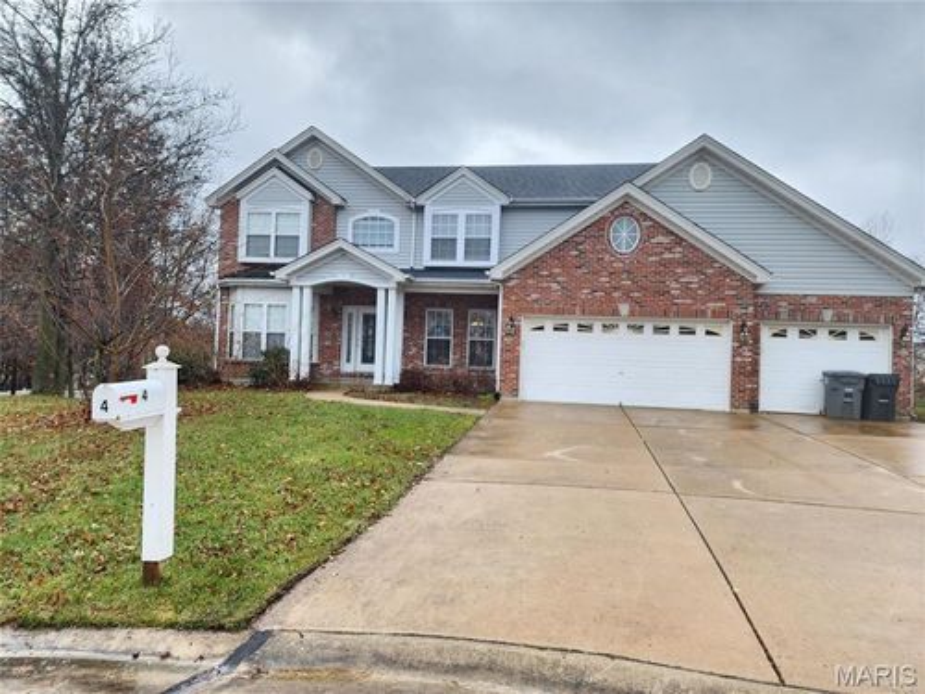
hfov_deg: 73.9
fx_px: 615
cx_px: 462
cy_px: 347
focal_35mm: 23
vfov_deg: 58.9
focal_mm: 6.4
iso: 12
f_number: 1.8
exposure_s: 1/205
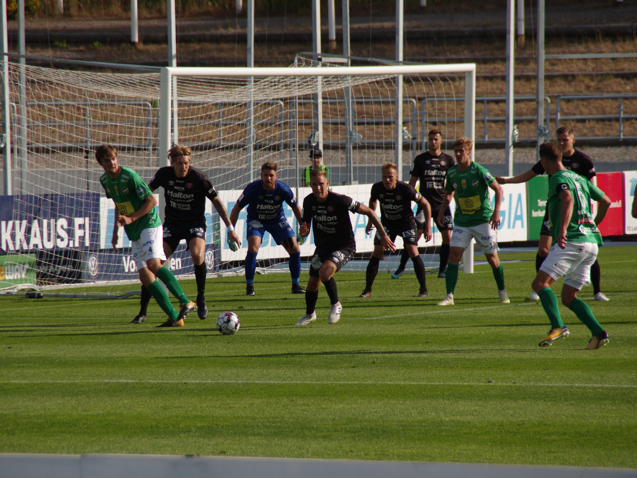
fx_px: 6018
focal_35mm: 327
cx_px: 301
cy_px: 238
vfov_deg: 4.5
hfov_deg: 6.1
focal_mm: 200
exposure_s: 1/400
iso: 100
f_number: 7.1
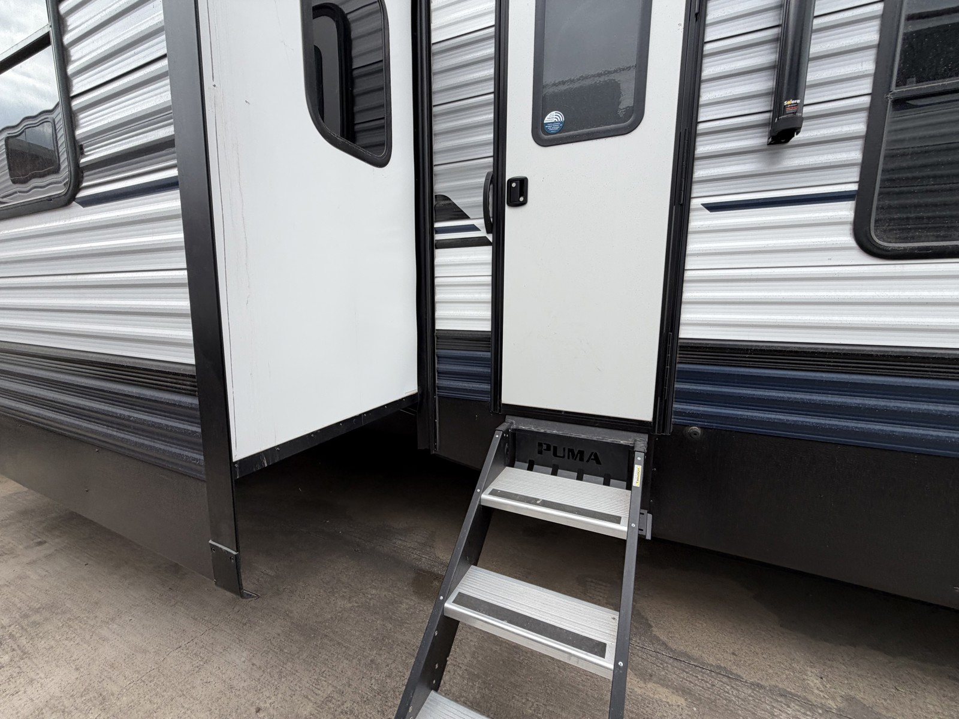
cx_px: 480
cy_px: 360
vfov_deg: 85.7
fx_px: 388
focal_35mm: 14
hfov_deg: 102.1
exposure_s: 1/502
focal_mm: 2.22
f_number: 2.2
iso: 40
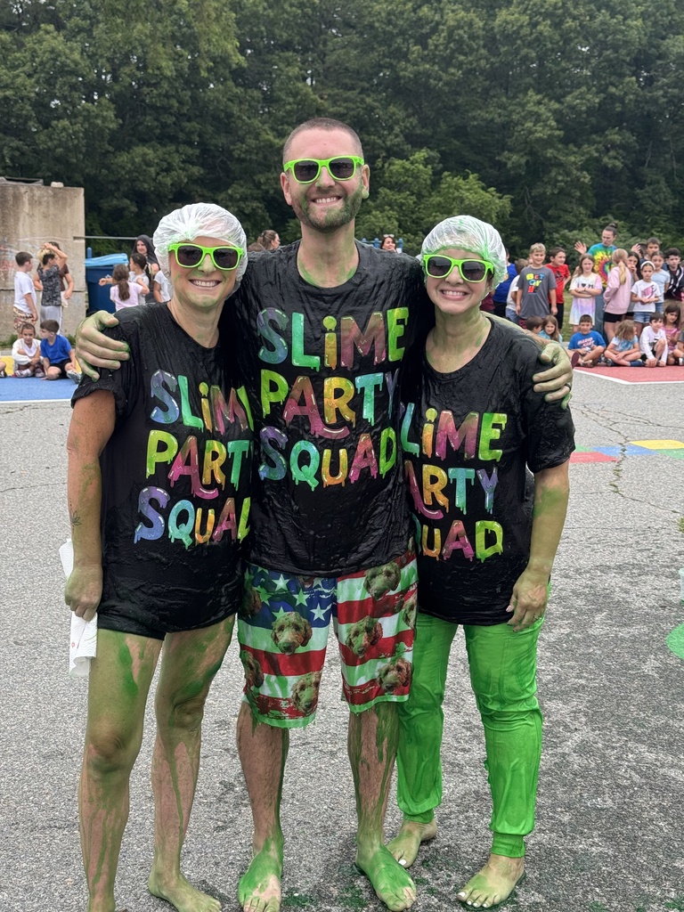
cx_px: 342
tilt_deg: -8.2
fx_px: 1265
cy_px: 456
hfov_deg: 30.3
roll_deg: -0.3
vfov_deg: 39.7
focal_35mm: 48
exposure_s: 1/544
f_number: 1.78
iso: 64
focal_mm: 6.76
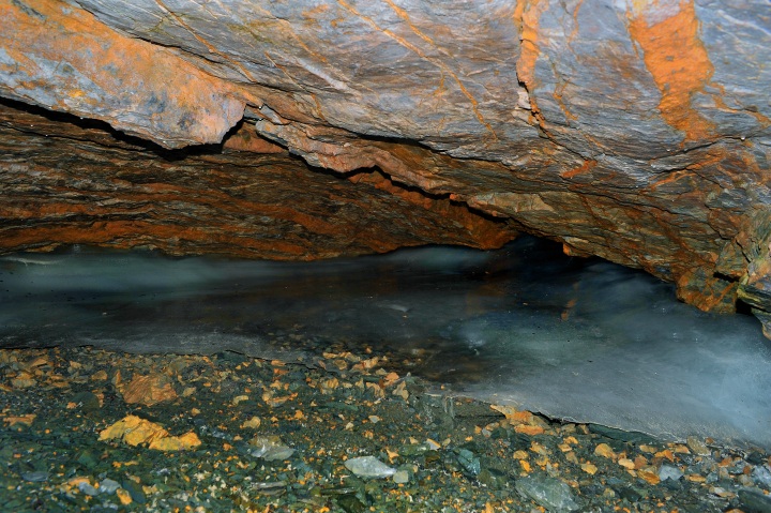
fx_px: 599
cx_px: 386
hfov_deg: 65.5
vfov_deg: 46.3
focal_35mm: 28
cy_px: 256
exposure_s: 1/60
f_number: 8
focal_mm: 28
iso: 250
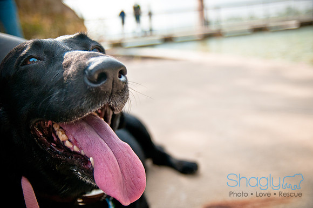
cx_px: 156
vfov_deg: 34.1
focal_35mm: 39
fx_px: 339
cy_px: 104
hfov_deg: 49.6
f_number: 2.8
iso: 400
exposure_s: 1/4000
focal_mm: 26
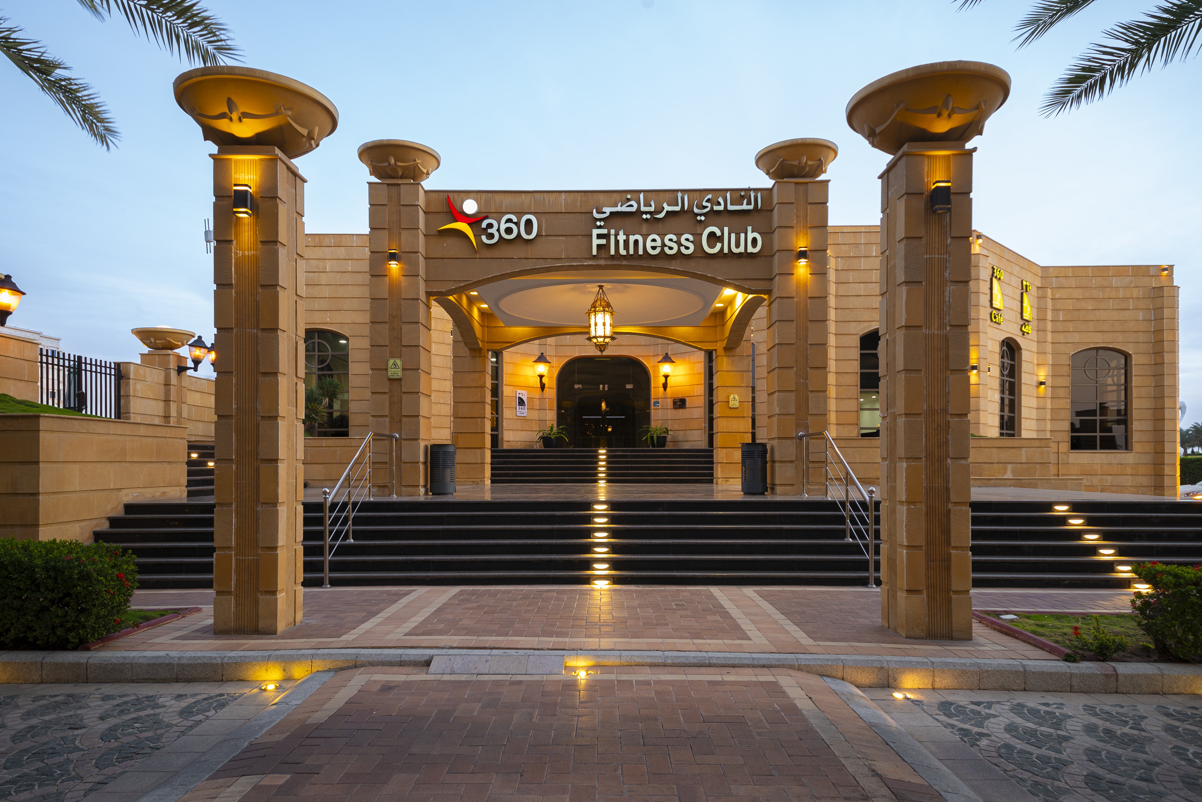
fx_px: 768
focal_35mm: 23
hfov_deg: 76.1
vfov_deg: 55.2
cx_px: 601
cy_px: 401
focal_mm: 23
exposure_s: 1/2
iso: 50
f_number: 8
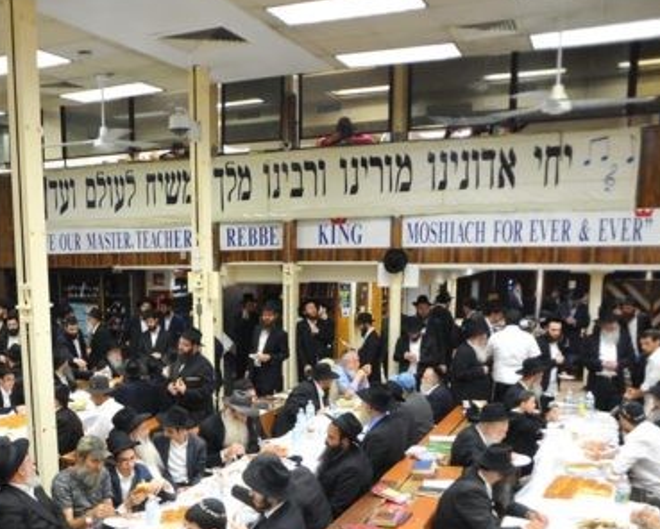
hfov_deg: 45.8
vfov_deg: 37.3
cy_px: 403
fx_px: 763
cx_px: 200
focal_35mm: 39
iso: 1250
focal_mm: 20
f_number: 4
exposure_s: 1/100
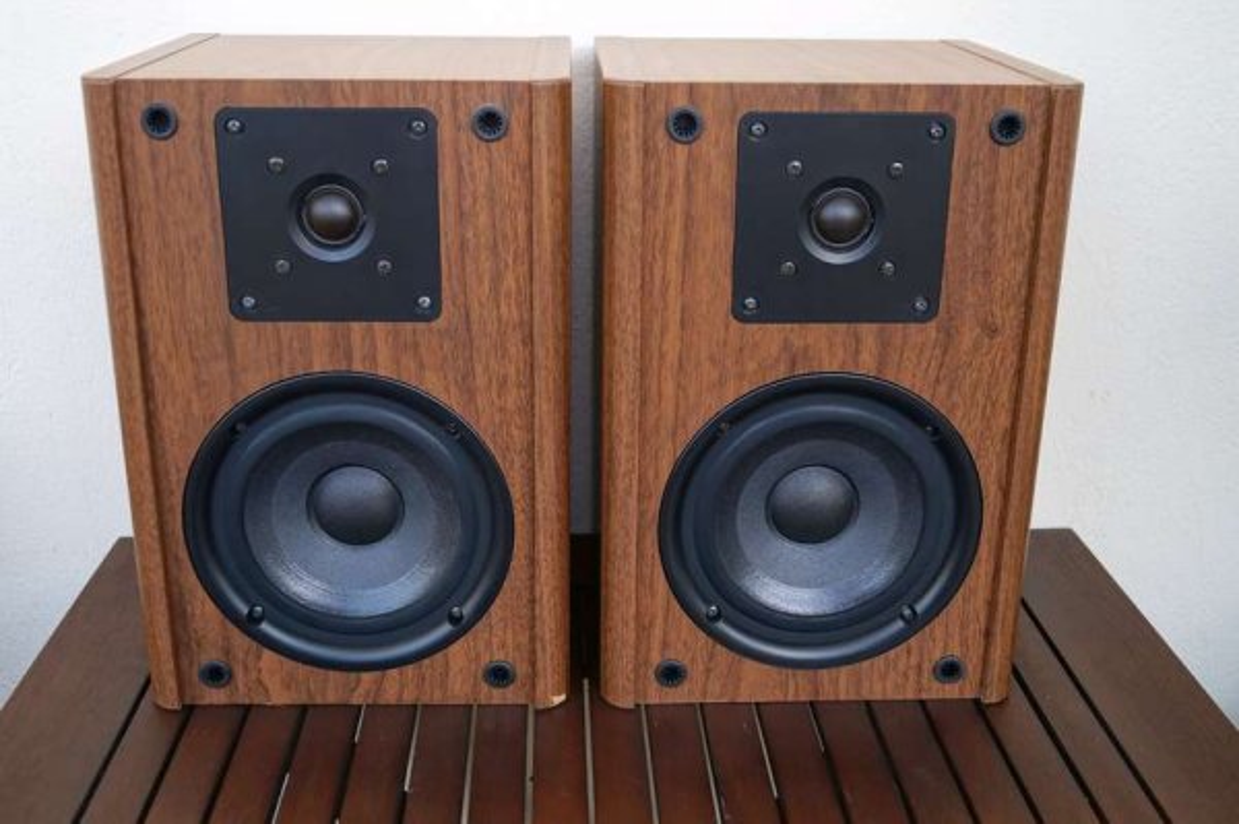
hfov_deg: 49.6
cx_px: 620
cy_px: 412
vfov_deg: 34.2
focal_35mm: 39
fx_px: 1341
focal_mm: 26
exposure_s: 1/160
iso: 200
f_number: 4
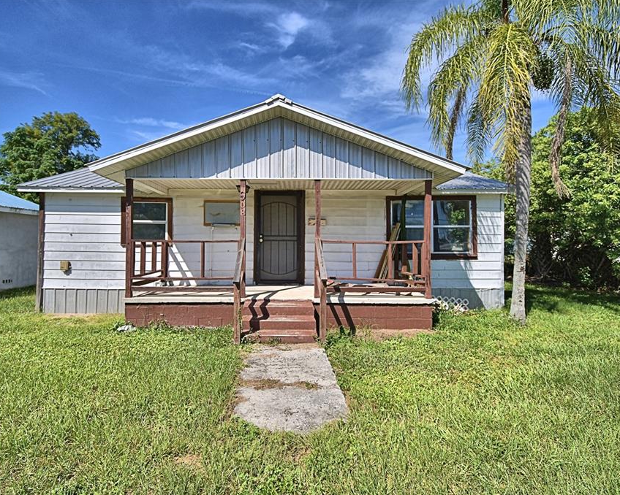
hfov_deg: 89.6
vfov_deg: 77.0
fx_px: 312
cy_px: 247
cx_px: 294
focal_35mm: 17
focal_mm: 10
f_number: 4.5
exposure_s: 1/1600
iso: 100
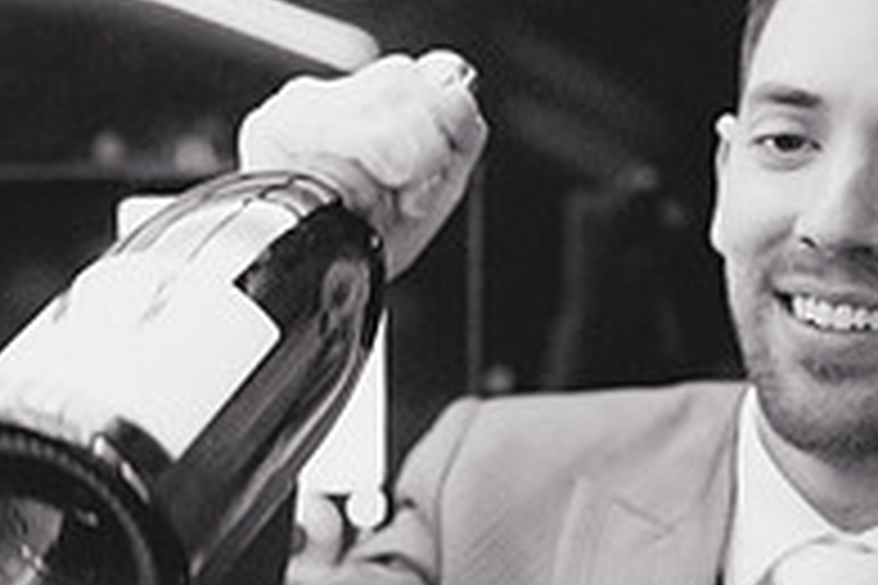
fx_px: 2634
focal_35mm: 108
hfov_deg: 18.6
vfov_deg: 12.6
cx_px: 81
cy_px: 439
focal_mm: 35
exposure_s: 1/320
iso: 4000
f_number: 1.4
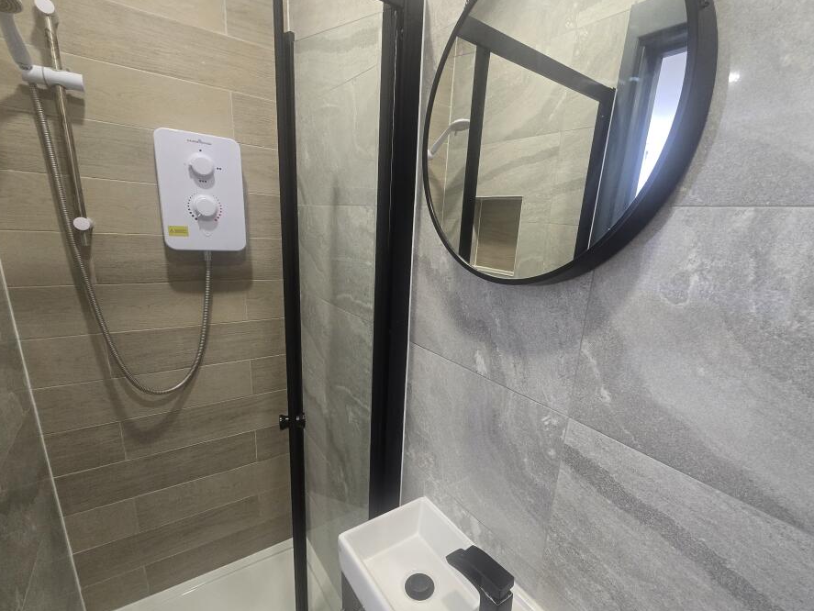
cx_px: 433
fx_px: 353
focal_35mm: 15
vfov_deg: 81.6
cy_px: 335
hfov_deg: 98.0
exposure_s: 1/50
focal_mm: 2.2
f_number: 2.2
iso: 320
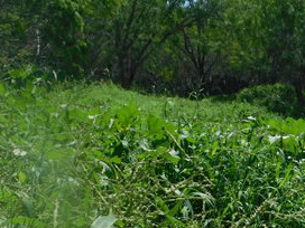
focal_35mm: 94
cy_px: 161
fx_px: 828
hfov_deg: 20.3
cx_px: 301
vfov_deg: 15.7
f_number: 7.2
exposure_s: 1/400
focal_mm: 7.1
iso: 125
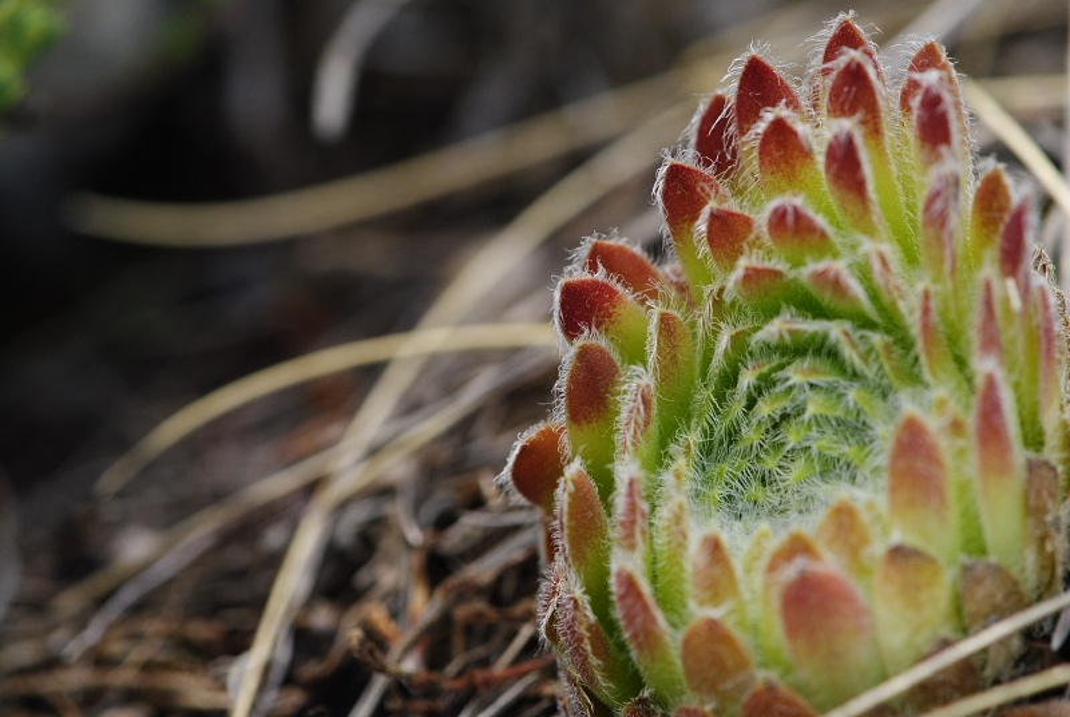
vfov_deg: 10.8
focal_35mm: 128
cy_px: 358
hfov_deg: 16.0
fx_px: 3795
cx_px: 535
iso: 400
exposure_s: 1/160
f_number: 6.3
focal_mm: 85
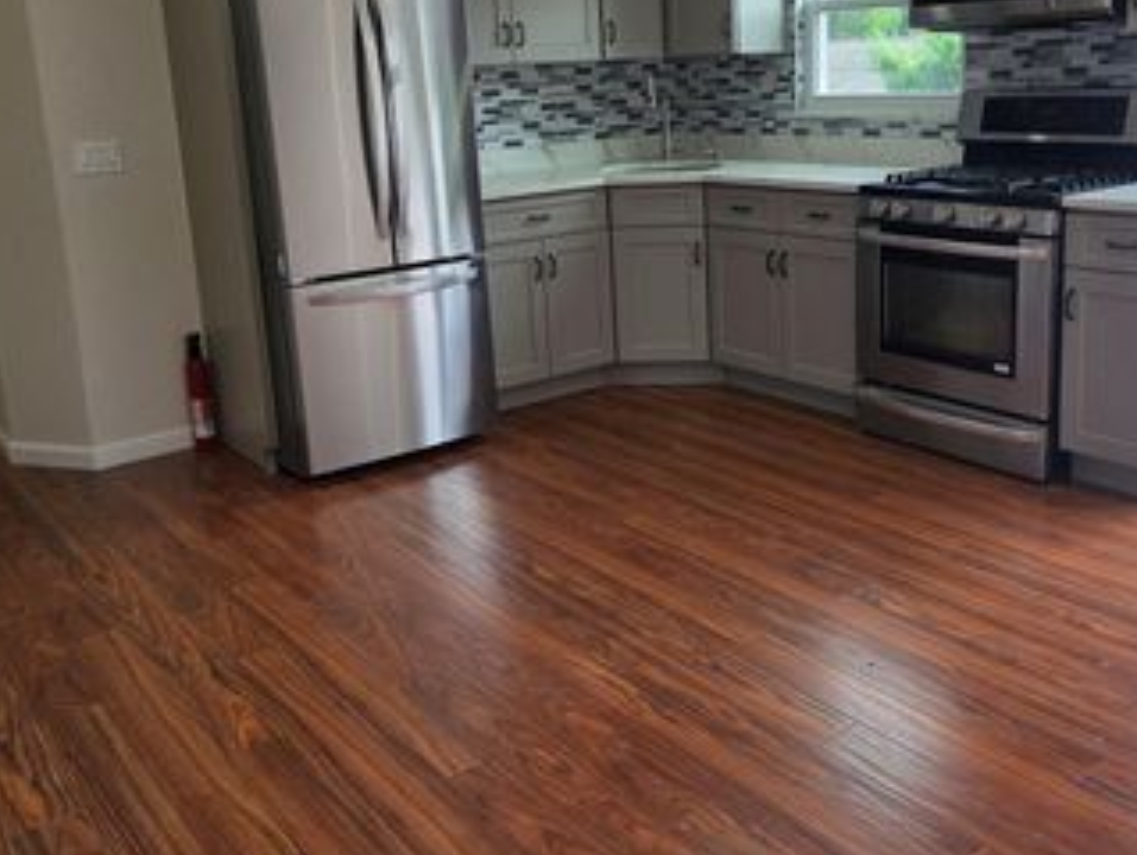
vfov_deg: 39.4
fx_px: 1184
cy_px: 305
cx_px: 631
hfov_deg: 51.2
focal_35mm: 36
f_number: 1.8
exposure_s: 1/180
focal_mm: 5.4
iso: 50
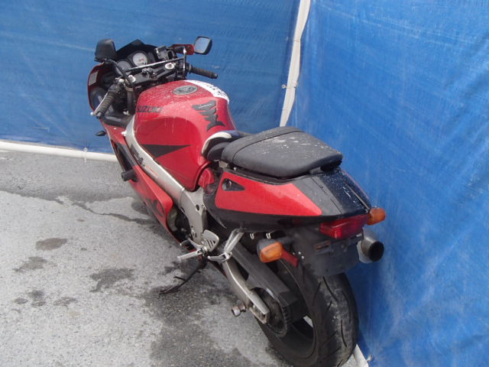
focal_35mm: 38
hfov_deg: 49.0
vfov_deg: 37.7
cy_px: 184
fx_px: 537
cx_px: 244
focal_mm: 6.83
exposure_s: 1/250
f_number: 4.6
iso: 250
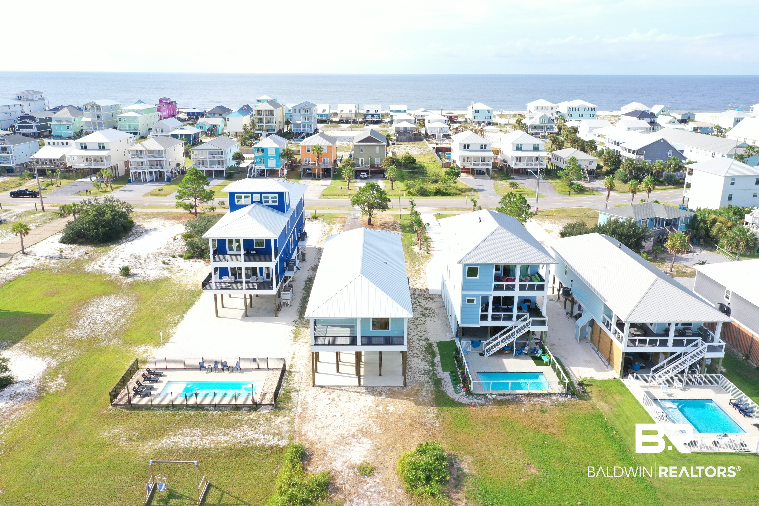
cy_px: 253
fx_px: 590
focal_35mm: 28
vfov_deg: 46.4
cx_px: 380
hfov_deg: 65.5
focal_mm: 10.26
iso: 100
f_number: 5
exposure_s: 1/240
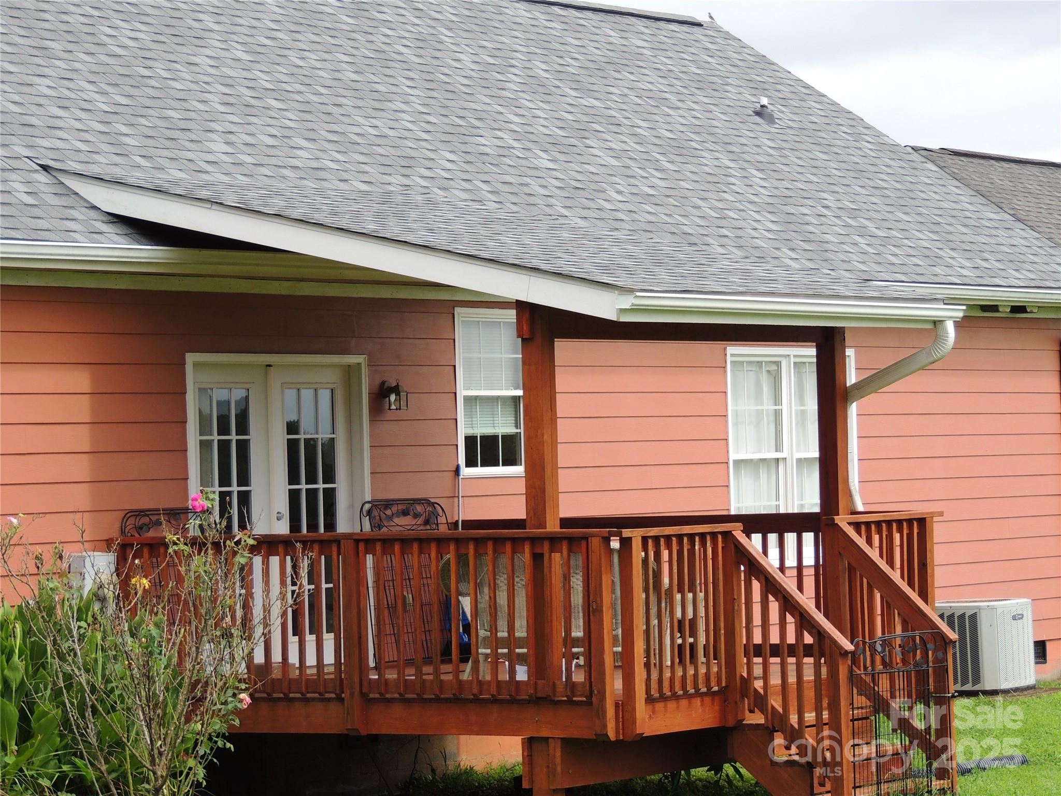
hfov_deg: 14.6
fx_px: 4138
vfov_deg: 11.0
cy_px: 398
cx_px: 530
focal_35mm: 135
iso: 100
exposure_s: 1/320
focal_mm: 24
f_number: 4.3
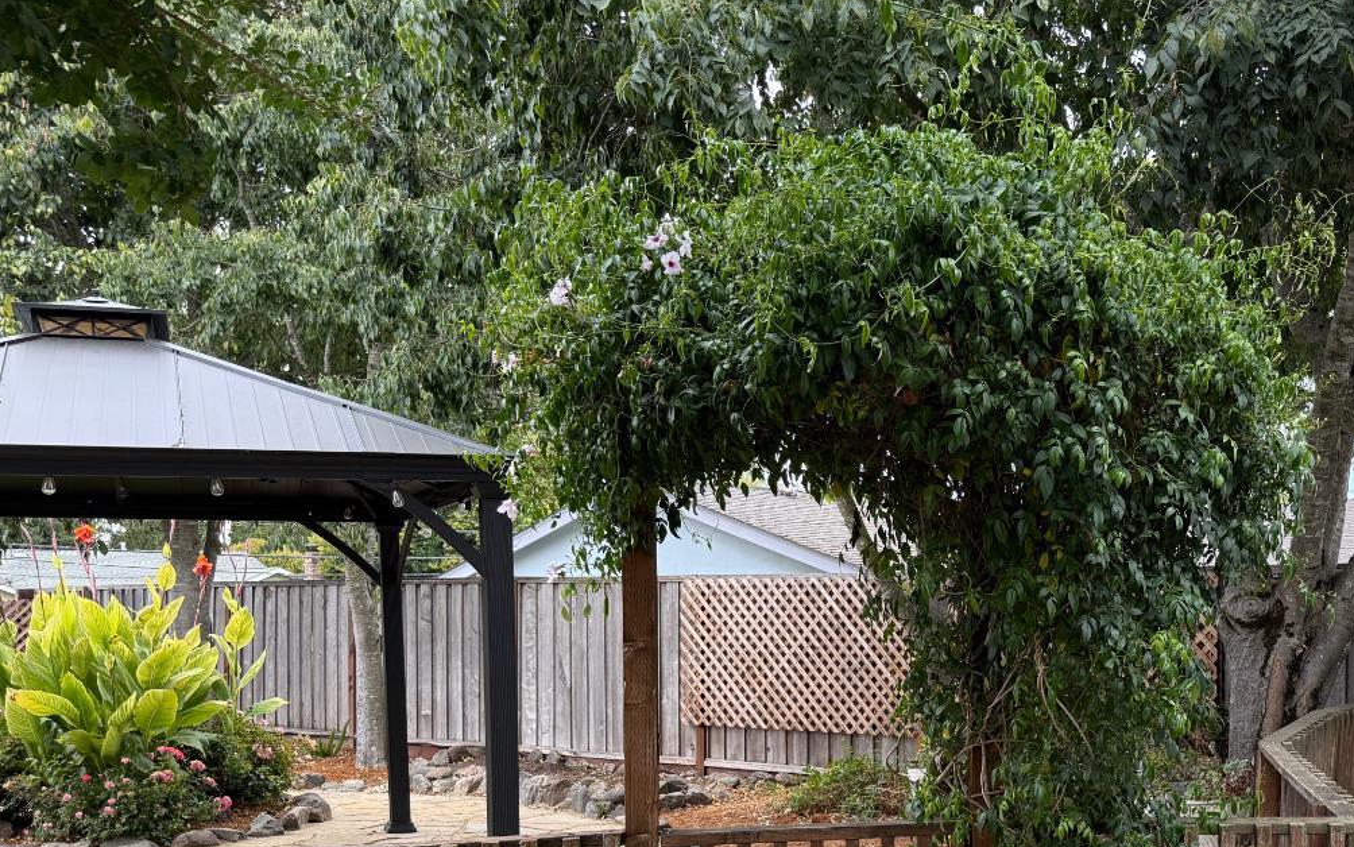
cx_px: 990
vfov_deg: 32.7
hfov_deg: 49.8
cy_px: 670
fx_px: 1403
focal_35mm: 38
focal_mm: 6.76
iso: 100
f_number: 1.78
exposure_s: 1/796
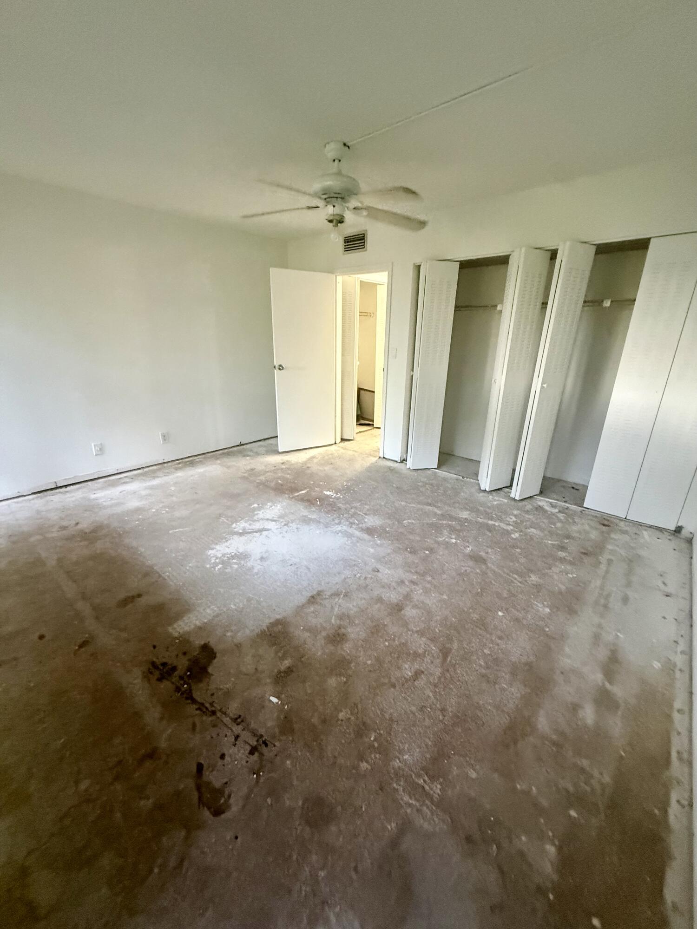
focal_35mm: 14
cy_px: 464
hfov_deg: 85.7
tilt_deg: -17.3
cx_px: 348
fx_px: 376
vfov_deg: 102.1
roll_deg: -1.1
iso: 640
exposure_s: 1/60
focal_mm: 2.22
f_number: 2.2
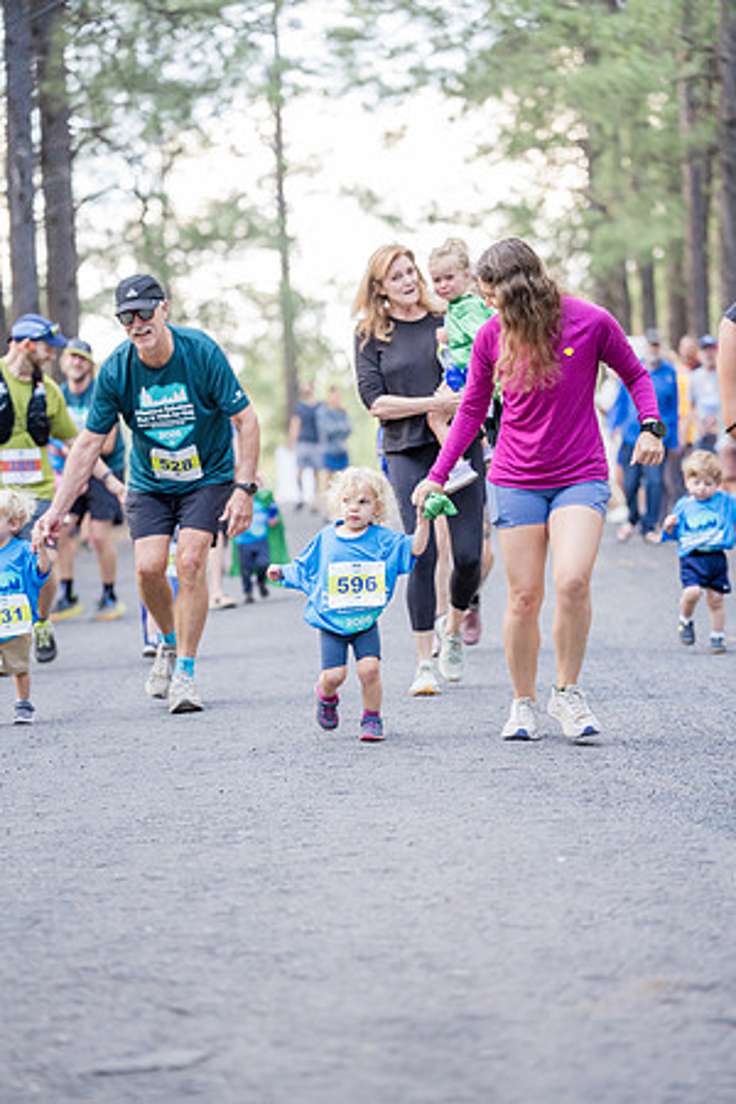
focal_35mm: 122
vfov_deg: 16.8
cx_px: 368
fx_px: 3732
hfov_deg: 11.3
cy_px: 552
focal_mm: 121.7
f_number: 2.8
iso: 1250
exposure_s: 1/640
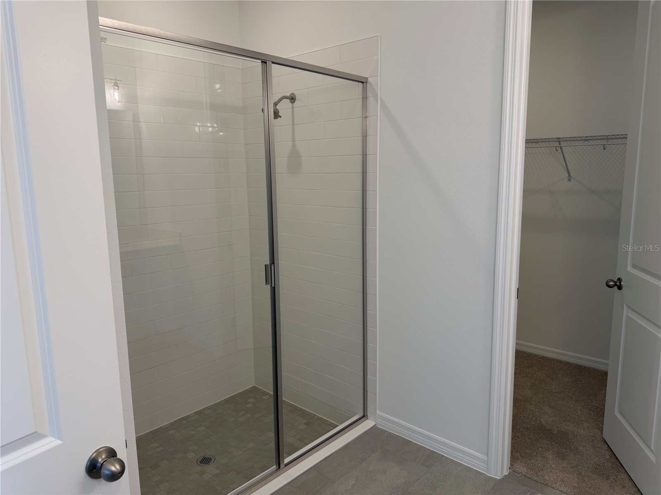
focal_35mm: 24
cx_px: 330
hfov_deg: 71.6
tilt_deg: -8.3
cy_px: 248
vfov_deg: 56.8
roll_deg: +0.7
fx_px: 458
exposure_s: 1/120
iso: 50
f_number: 1.78
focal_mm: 6.76
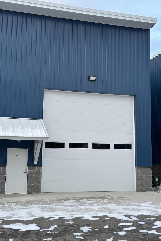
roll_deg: -1.1
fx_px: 335
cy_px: 121
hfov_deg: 27.0
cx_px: 77
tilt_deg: +8.1
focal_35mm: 50
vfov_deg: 39.6
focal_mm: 6.86
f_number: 1.78
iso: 64
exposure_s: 1/276
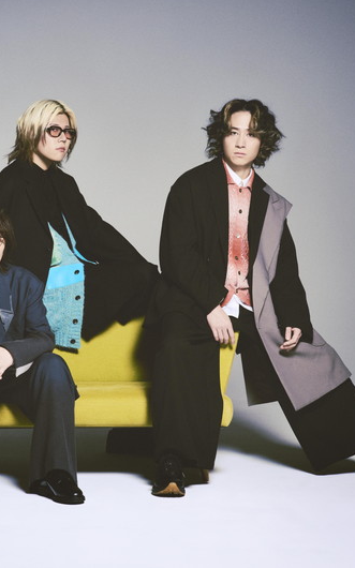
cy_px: 283
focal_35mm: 100
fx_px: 1549
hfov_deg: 13.0
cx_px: 61
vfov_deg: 20.8
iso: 200
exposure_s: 1/125
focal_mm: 65
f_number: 11
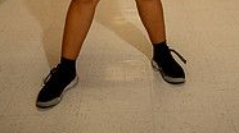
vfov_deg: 15.0
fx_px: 386
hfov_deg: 34.3
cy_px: -151
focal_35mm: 61
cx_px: 139
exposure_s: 1/160
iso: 40
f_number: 1.4
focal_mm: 24
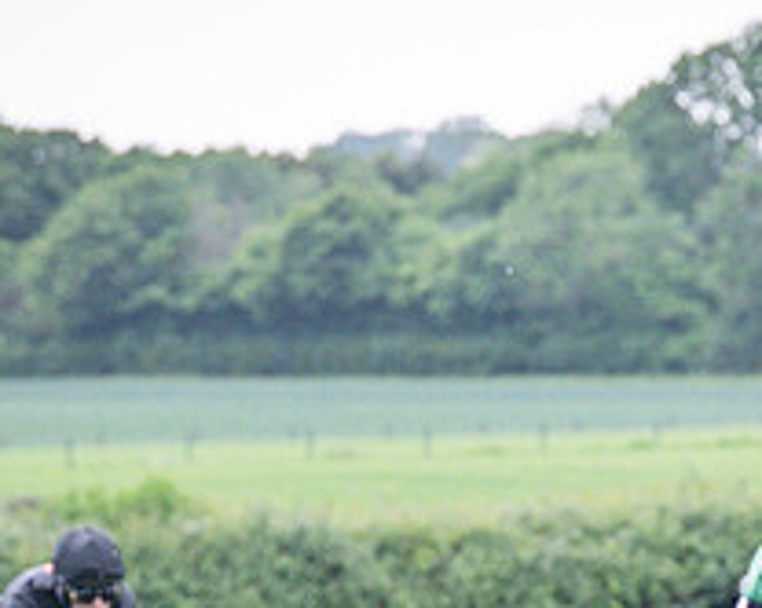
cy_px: 795
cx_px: 789
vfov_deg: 2.6
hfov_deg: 3.3
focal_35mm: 595
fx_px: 13406
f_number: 4
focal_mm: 94
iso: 400
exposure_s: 1/1250
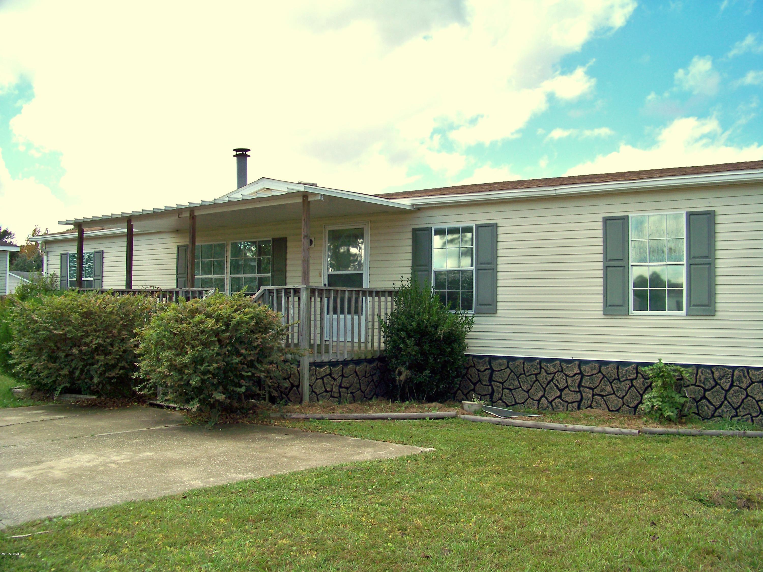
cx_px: 382
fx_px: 727
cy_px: 286
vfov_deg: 42.9
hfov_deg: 55.4
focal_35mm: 33
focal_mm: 5.85
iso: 125
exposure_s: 1/640
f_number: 2.8
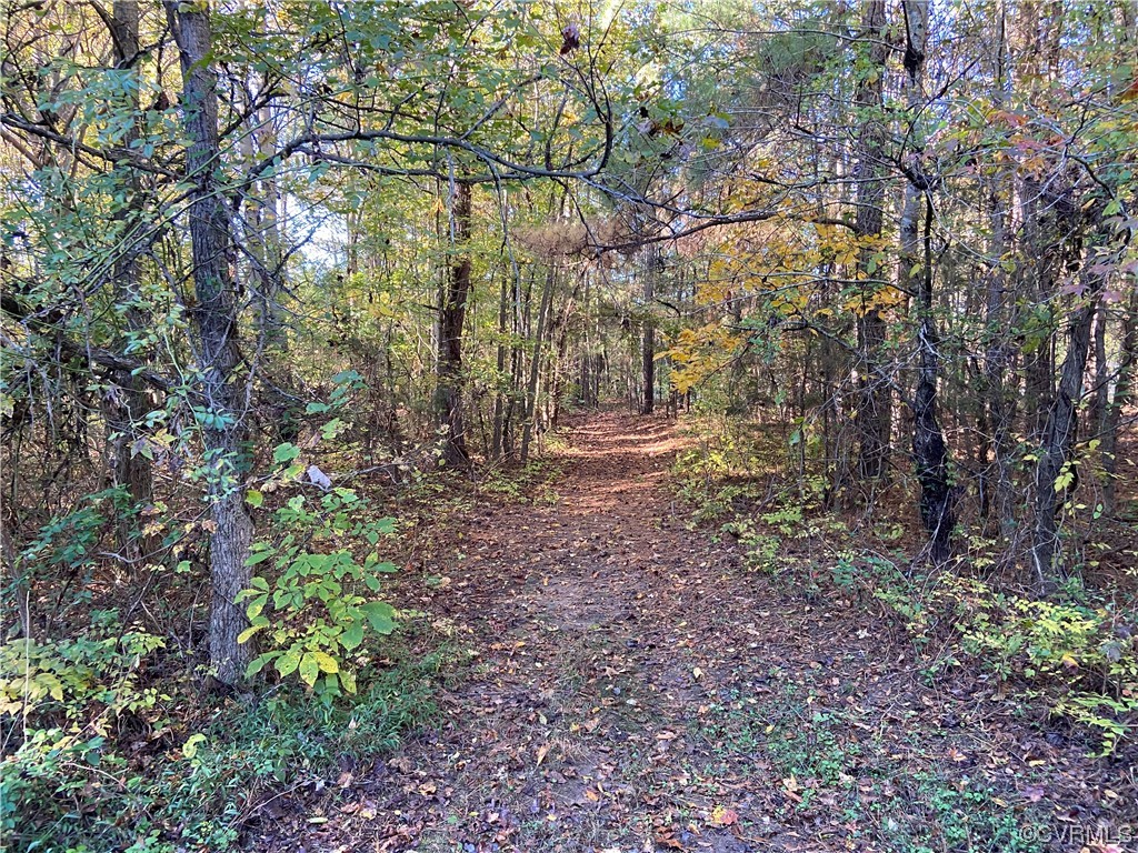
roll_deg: +1.2
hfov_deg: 67.3
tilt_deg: -1.9
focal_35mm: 26
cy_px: 426
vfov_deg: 53.1
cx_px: 569
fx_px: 855
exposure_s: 1/96
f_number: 1.8
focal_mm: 4.25
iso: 125
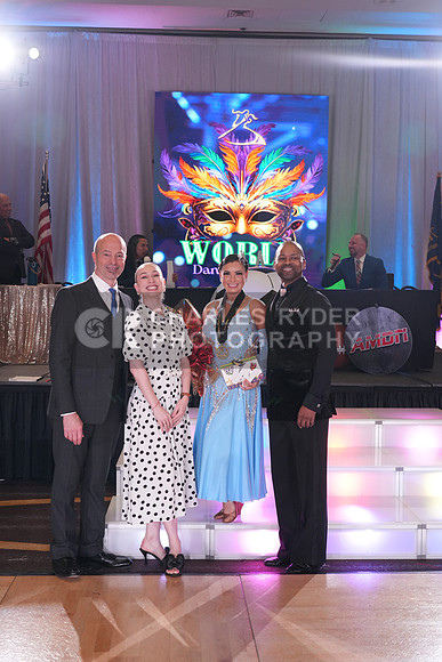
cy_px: 331
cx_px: 221
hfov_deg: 31.9
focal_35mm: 42
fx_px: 773
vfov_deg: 46.4
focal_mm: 42
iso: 2000
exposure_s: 1/400
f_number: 4
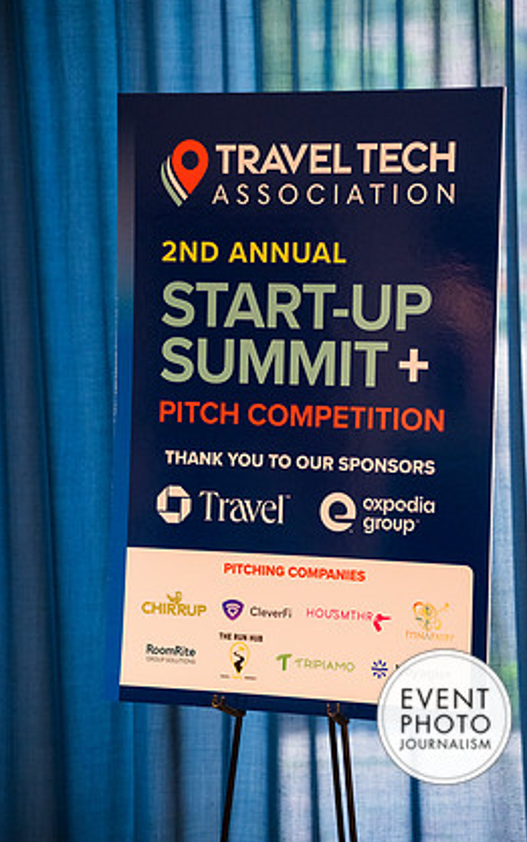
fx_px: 2548
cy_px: 394
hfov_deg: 11.8
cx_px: 275
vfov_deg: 18.8
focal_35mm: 111
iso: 2800
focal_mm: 101
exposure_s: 1/200
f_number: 3.2
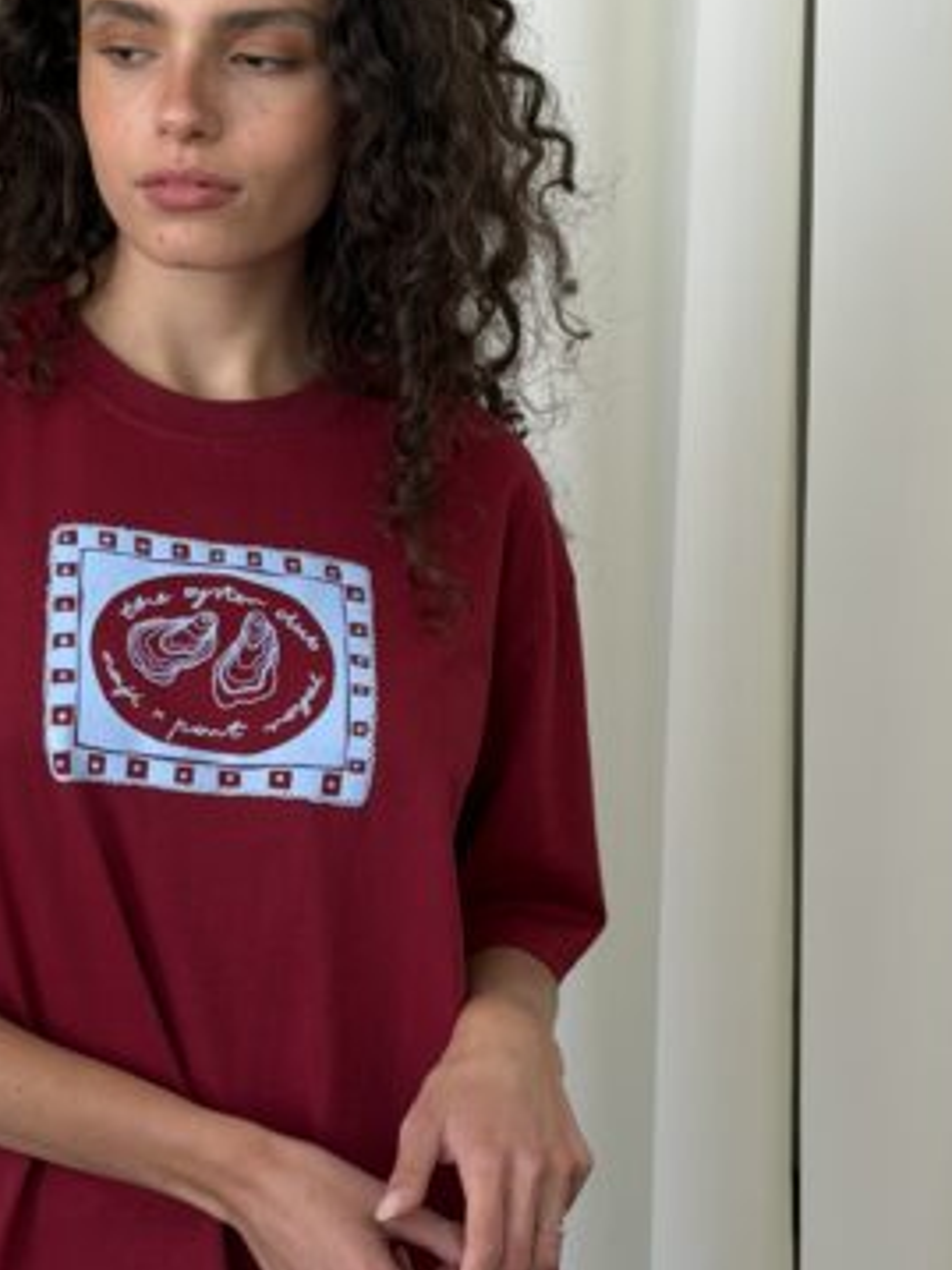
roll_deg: -1.0
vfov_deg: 18.4
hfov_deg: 13.7
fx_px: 3926
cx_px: 177
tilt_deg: -11.3
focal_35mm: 107
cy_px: 736
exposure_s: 1/63
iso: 100
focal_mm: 6.76
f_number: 1.78
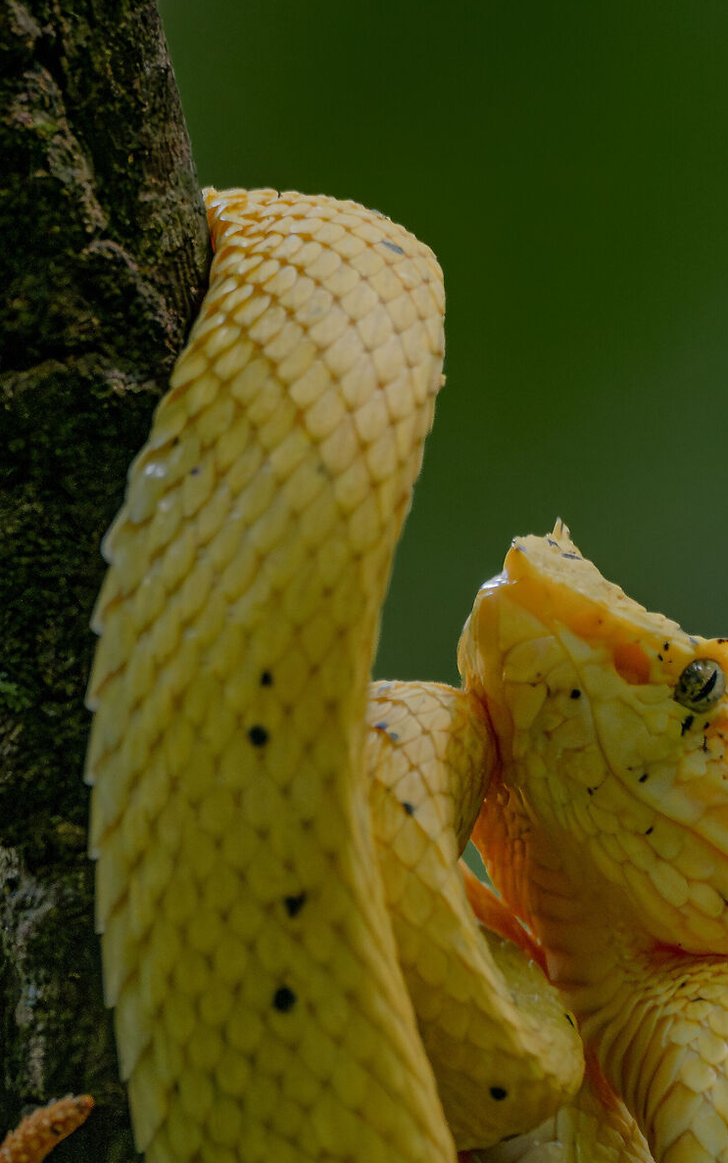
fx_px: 54416
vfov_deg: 1.2
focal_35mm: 1715
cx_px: 210
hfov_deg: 0.8
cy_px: 929
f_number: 6.3
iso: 4000
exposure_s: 1/100
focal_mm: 400
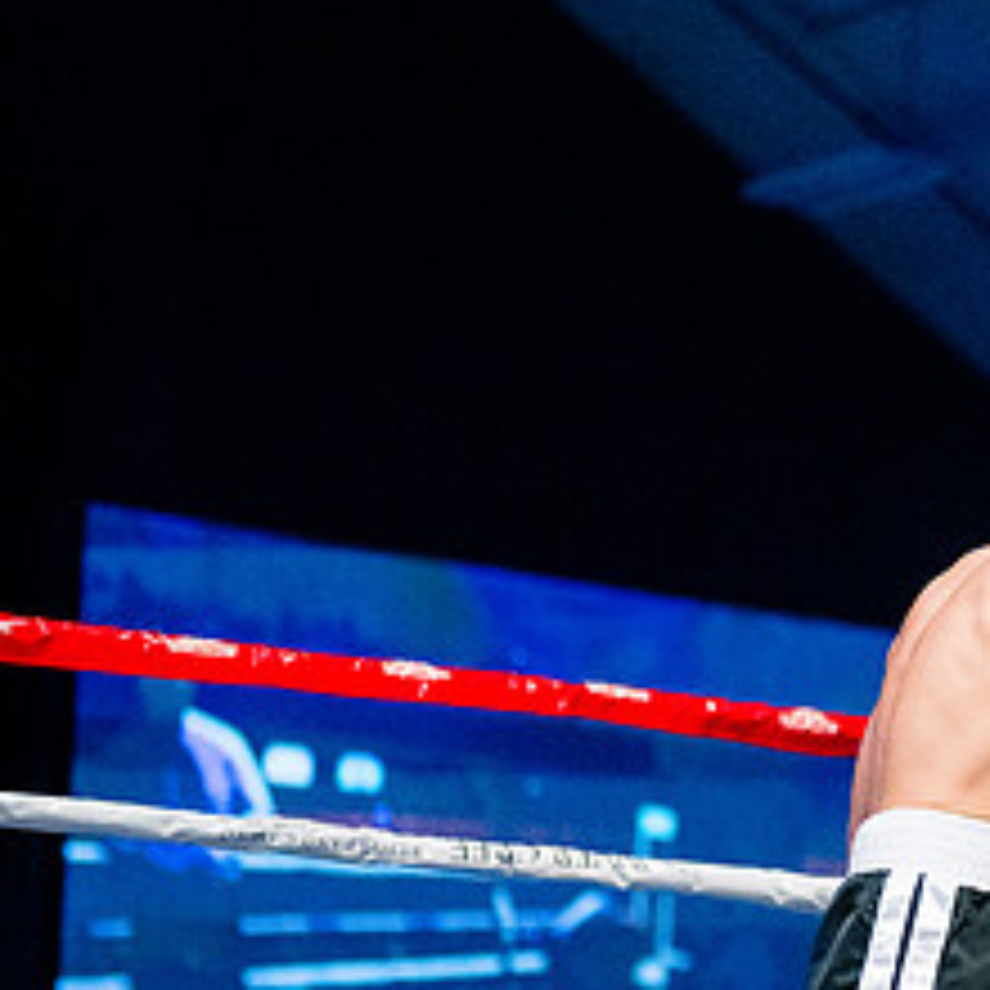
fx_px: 5436
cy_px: 682
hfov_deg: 10.3
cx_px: 1156
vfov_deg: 10.4
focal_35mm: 168
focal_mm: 50
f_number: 1.4
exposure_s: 1/1600
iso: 6400
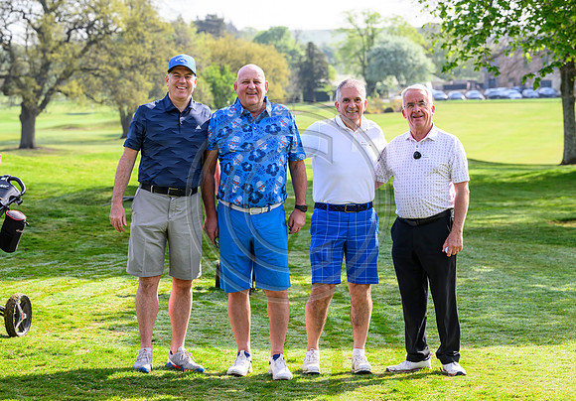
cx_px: 265
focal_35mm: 117
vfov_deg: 12.1
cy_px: 194
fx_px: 1899
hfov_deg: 17.2
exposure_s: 1/800
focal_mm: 110
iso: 500
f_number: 5.6
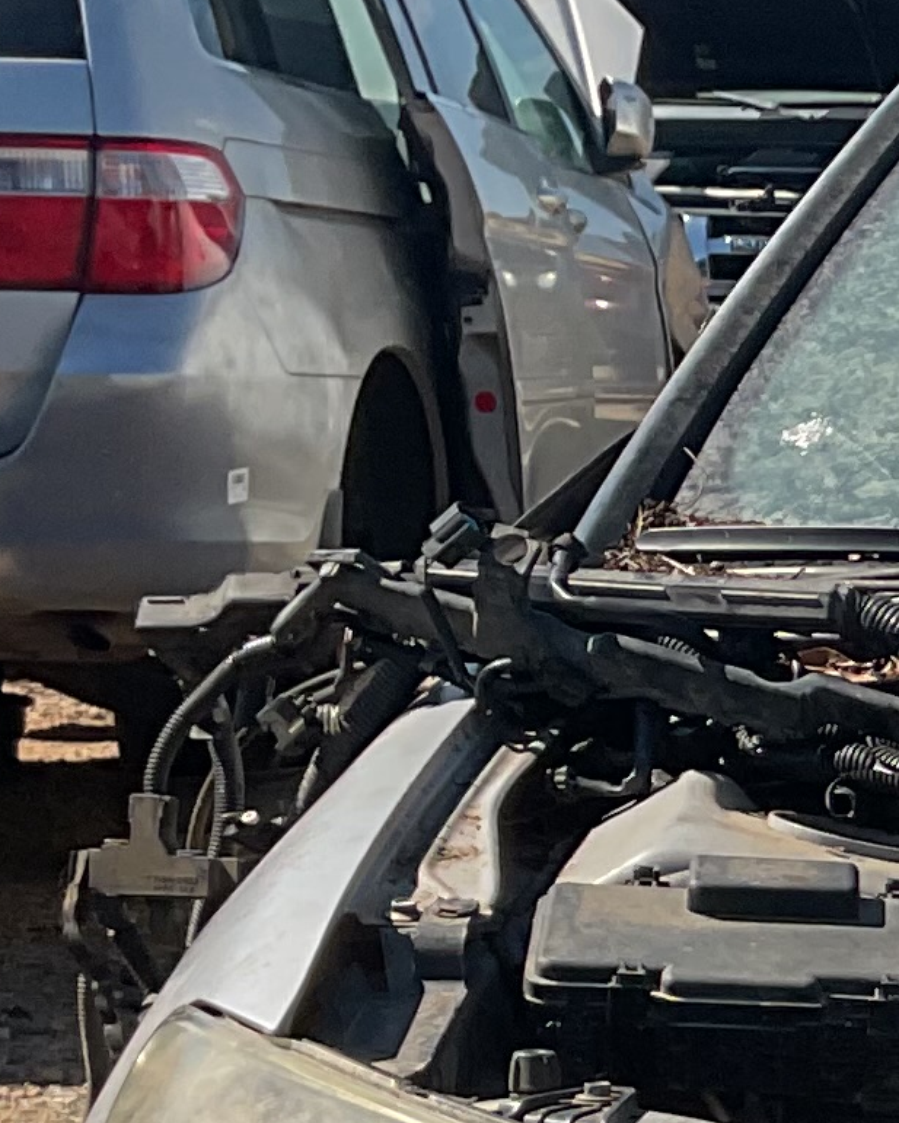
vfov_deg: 12.8
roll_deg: -0.1
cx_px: 1843
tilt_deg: -12.2
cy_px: 1167
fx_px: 4921
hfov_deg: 9.7
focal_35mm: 148
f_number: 1.8
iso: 16
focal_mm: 3
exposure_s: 1/1626
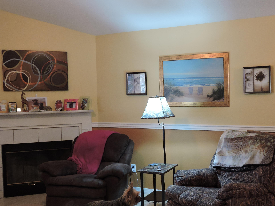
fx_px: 318
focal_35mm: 40
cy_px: 112
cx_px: 165
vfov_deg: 35.9
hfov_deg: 46.5
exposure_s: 1/10
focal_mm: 5.9
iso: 400
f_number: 3.6
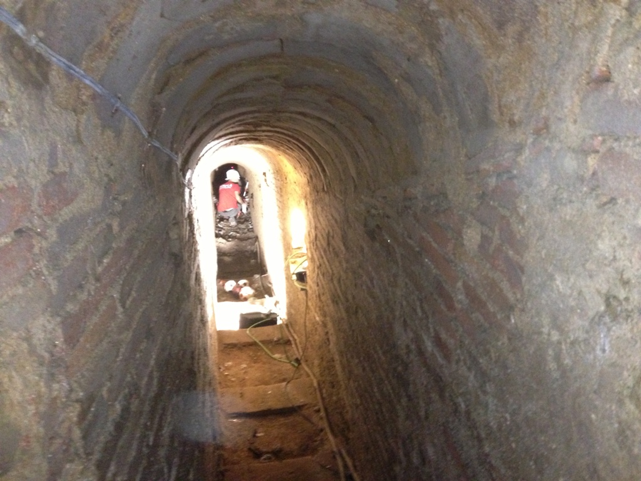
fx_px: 611
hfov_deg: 55.4
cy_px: 240
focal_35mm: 33
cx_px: 320
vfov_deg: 42.9
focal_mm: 4.13
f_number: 2.4
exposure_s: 1/16
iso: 640
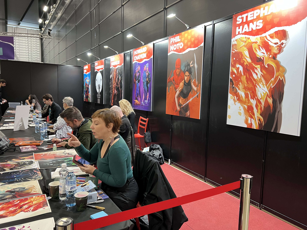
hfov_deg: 67.3
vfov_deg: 53.1
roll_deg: -1.4
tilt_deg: -6.3
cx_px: 154
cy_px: 115
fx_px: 231
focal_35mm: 26
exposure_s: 1/50
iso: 320
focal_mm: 5.7
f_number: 1.5
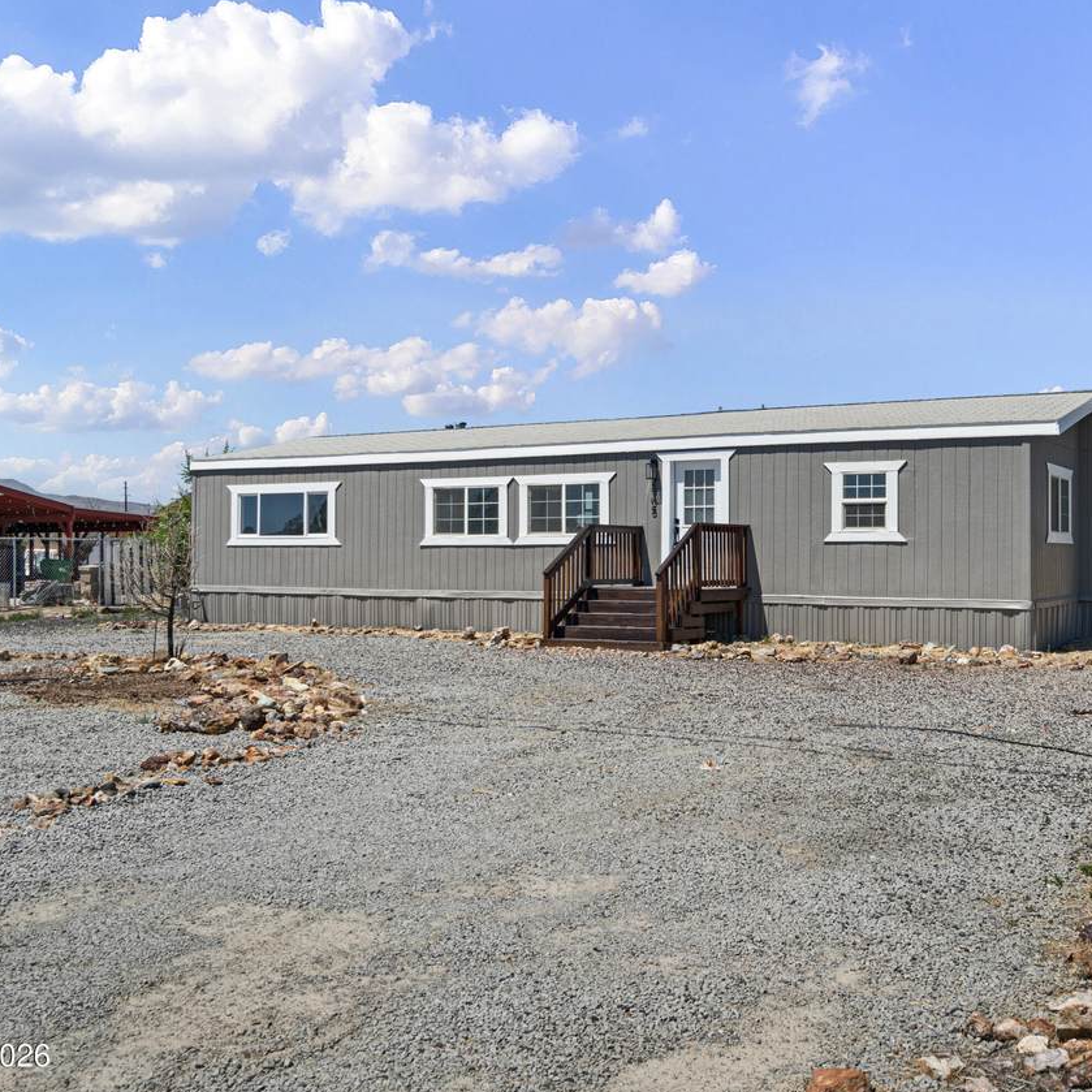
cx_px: 681
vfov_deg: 47.2
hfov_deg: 46.8
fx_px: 1249
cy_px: 551
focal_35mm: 35
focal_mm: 18
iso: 100
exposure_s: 1/60
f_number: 8
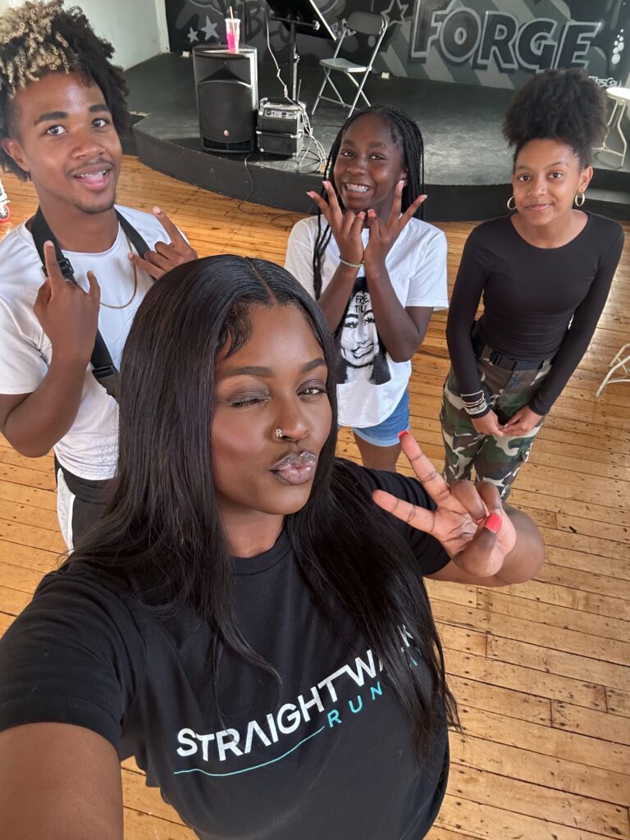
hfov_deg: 58.9
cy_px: 420
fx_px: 558
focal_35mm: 23
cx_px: 315
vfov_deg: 73.9
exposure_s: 1/60
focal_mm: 2.69
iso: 125
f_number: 1.9
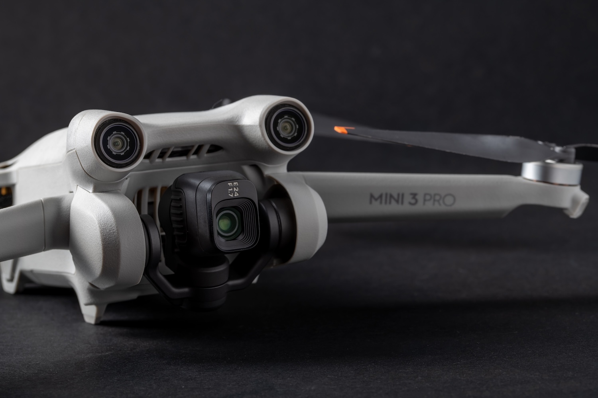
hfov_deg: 19.5
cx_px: 299
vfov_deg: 13.0
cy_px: 199
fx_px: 1744
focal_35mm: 105
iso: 100
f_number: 20
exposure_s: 1/200
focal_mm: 105
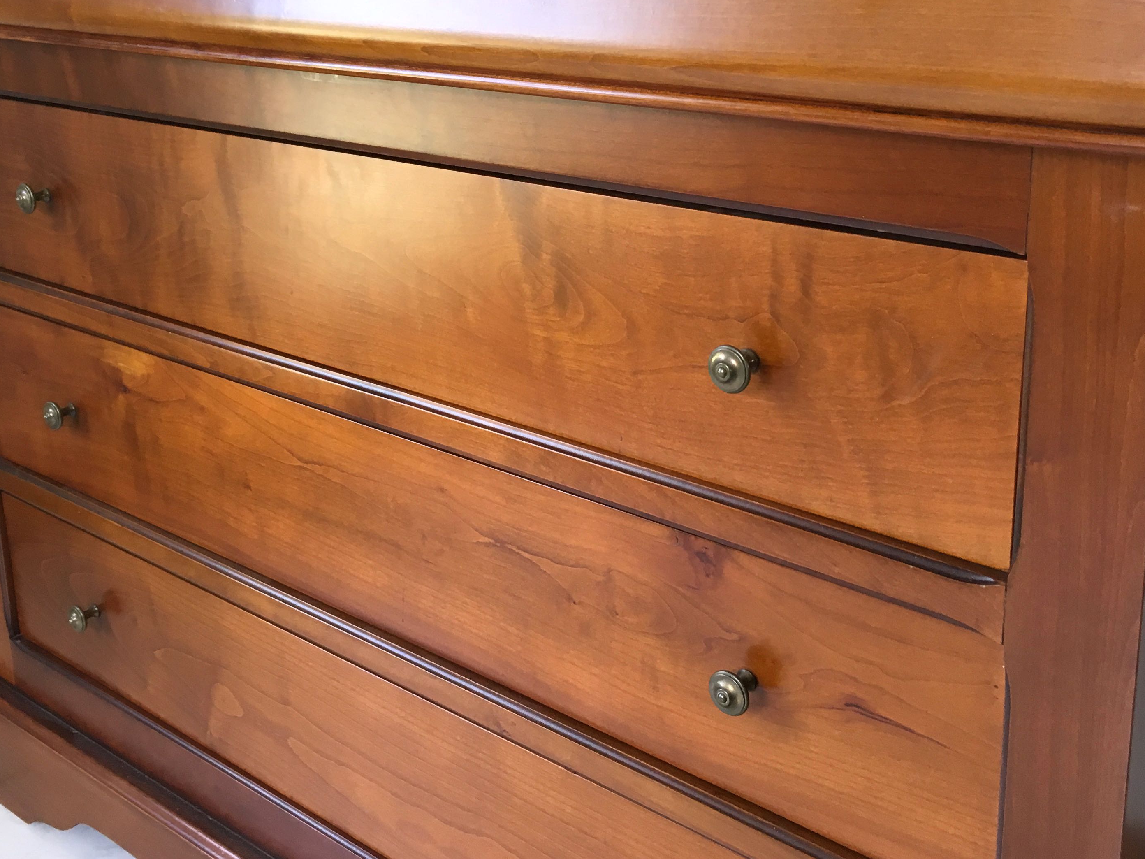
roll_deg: +1.0
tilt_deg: -17.9
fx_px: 1389
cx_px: 561
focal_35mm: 42
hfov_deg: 44.8
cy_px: 270
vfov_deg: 34.0
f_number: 2.2
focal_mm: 4.15
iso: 80
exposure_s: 1/33
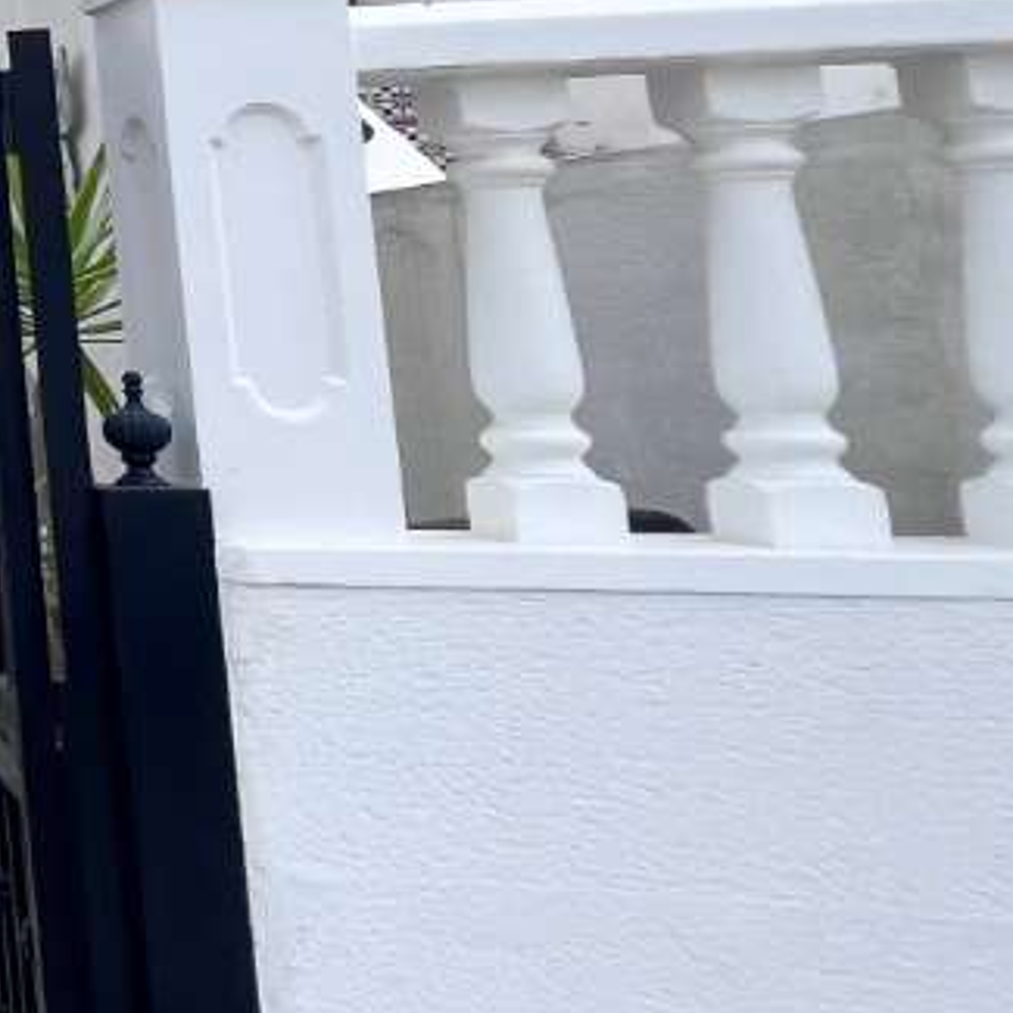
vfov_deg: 30.9
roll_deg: +0.7
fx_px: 1755
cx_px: -1206
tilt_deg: +7.1
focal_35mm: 53
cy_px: 126
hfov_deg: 17.2
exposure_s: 1/1575
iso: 32
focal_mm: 1.57
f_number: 1.8
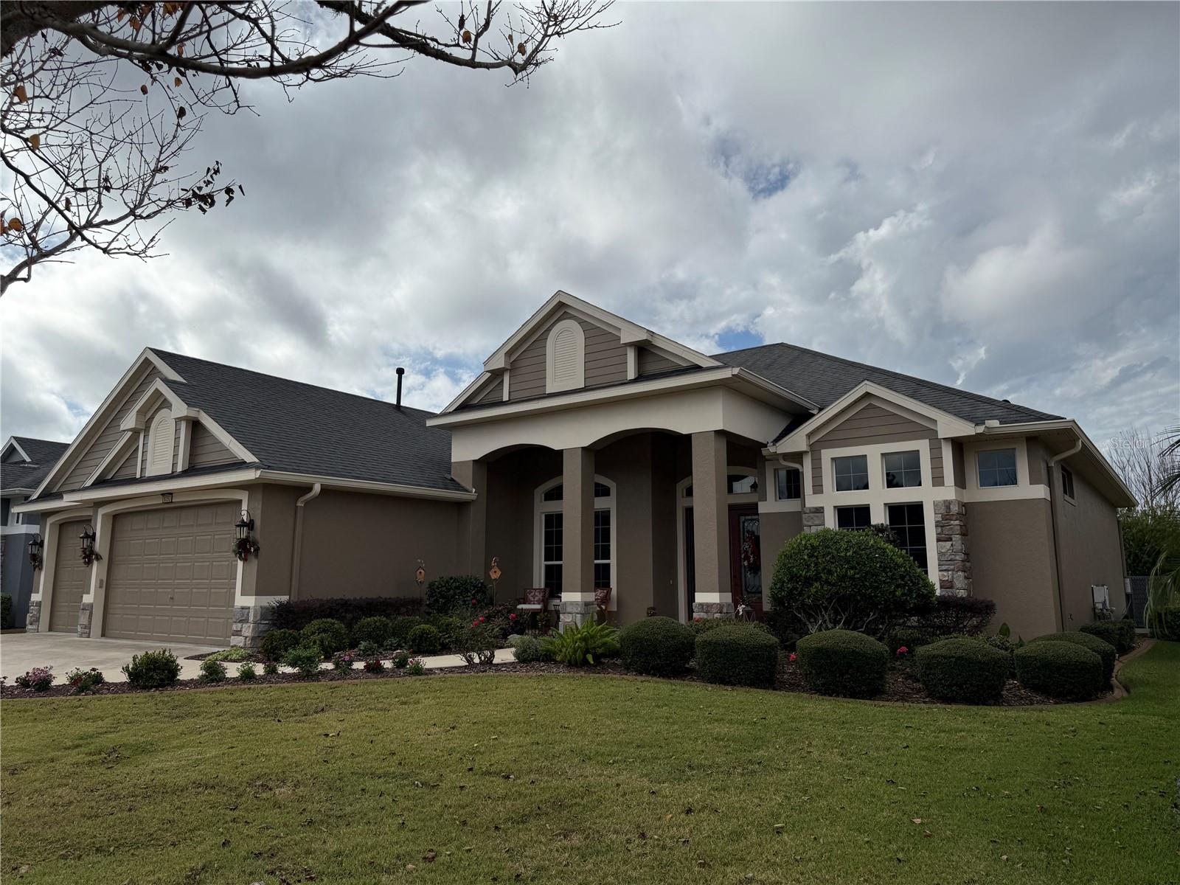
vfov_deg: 56.8
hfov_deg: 71.6
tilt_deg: +10.4
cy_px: 442
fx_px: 818
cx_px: 590
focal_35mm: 24
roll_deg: -0.3
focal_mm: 6.76
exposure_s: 1/11905
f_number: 1.78
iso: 80
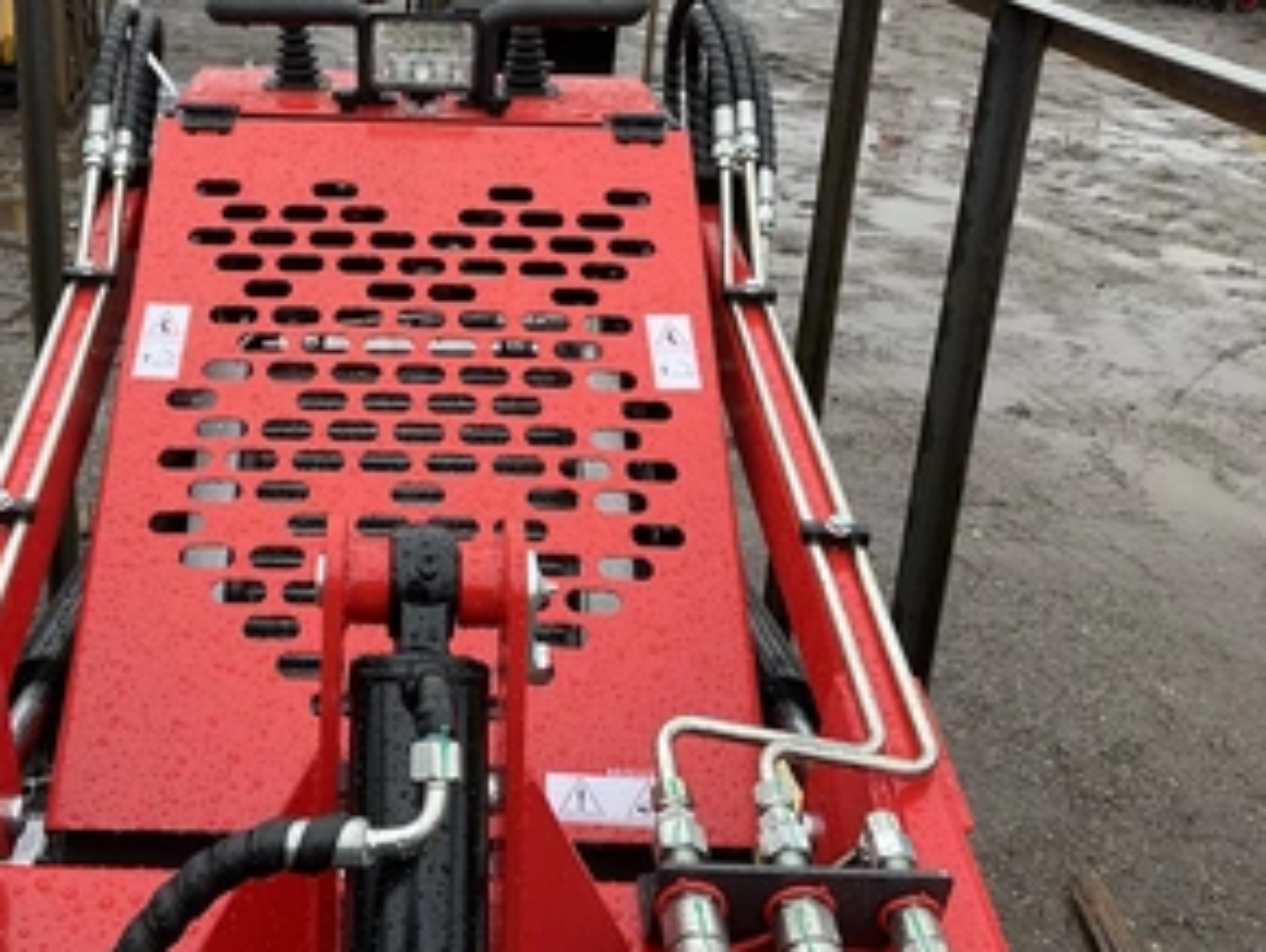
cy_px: 332
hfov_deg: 45.9
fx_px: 1464
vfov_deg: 35.7
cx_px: 406
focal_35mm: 40
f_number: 1.8
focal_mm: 3
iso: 20
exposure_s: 1/167
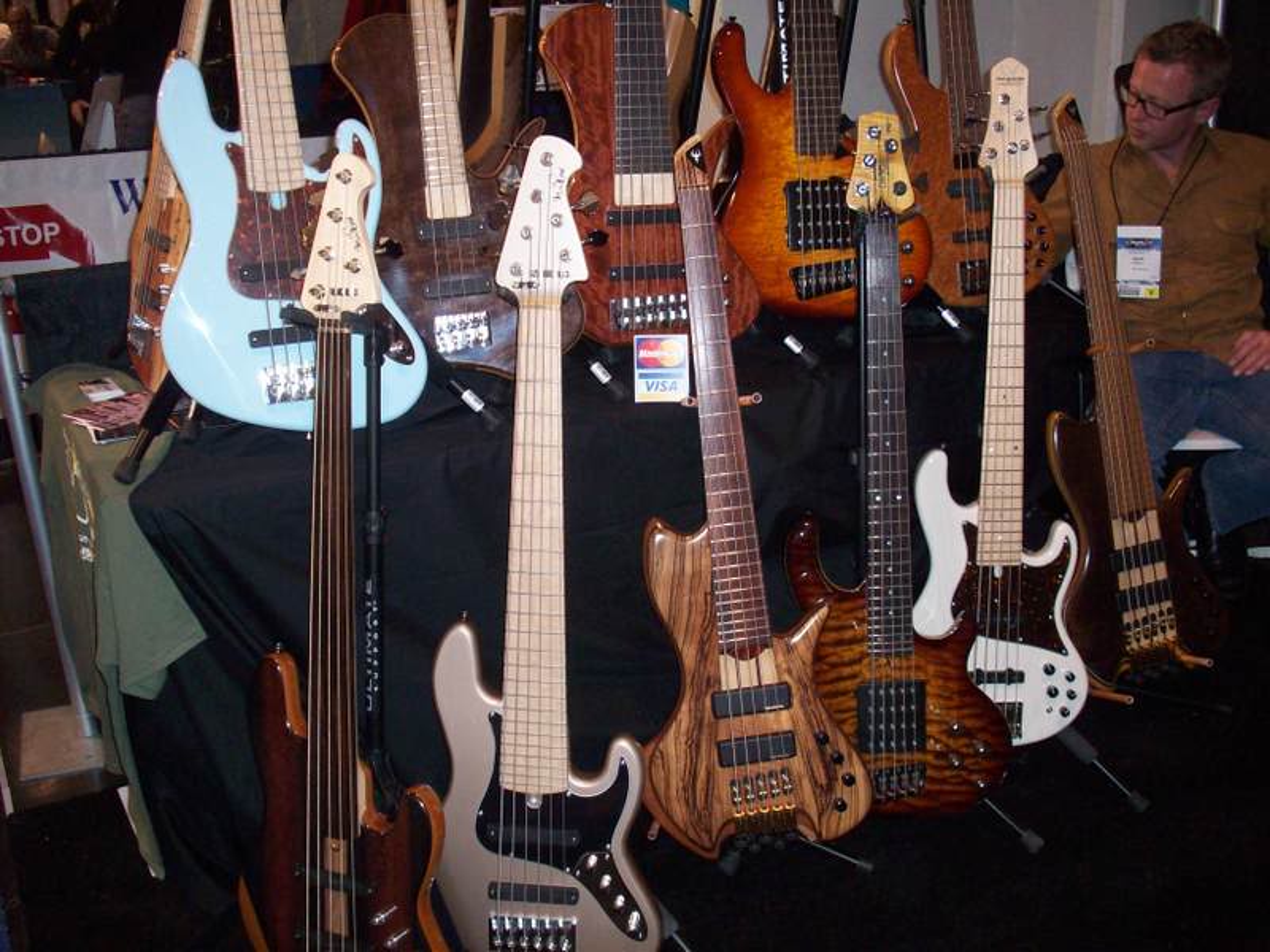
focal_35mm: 37
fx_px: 1357
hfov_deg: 50.1
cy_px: 476
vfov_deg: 38.7
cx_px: 635
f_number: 2.8
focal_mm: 6.2
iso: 160
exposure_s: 1/45
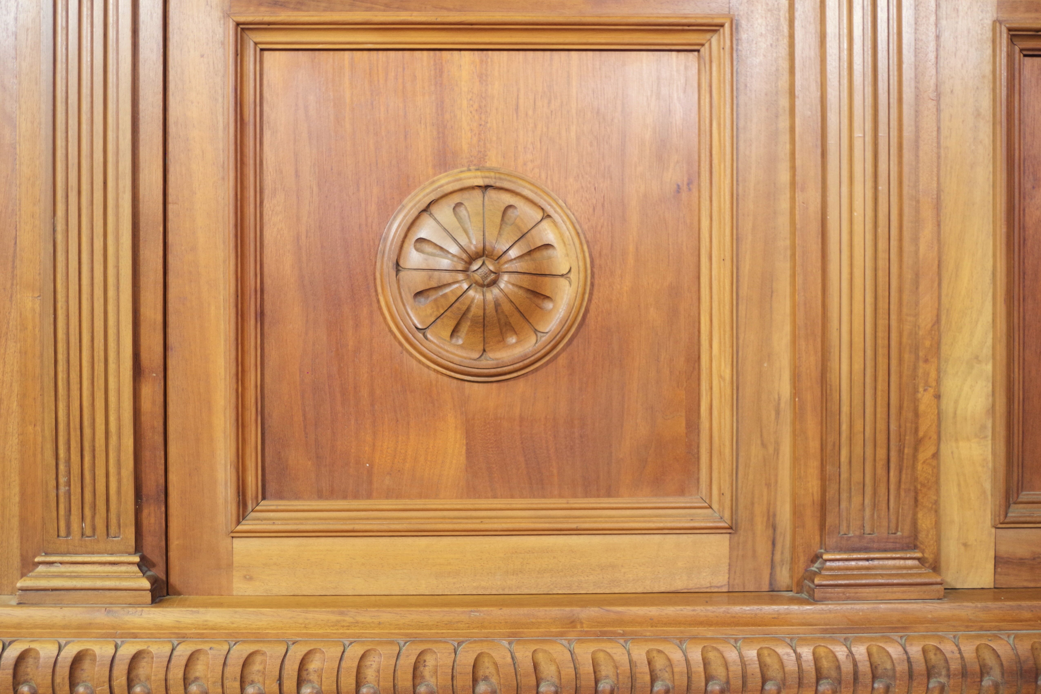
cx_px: 459
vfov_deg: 33.4
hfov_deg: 48.4
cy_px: 349
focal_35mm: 40
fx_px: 1157
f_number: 4
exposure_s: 1/13
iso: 800
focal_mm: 23.13
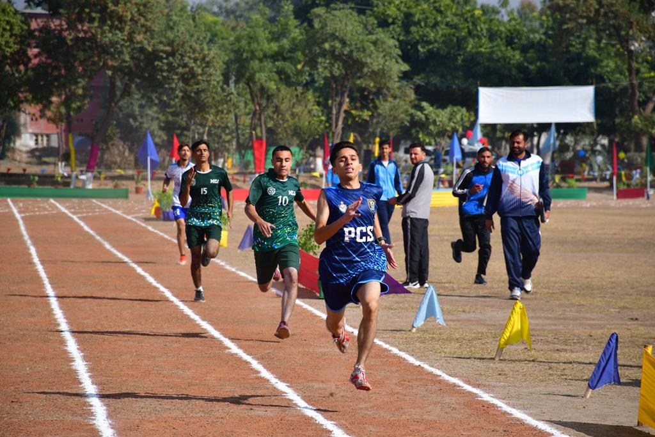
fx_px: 3821
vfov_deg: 6.5
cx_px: 328
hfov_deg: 9.8
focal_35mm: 210
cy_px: 218
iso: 100
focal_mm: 140
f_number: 6.3
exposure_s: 1/640
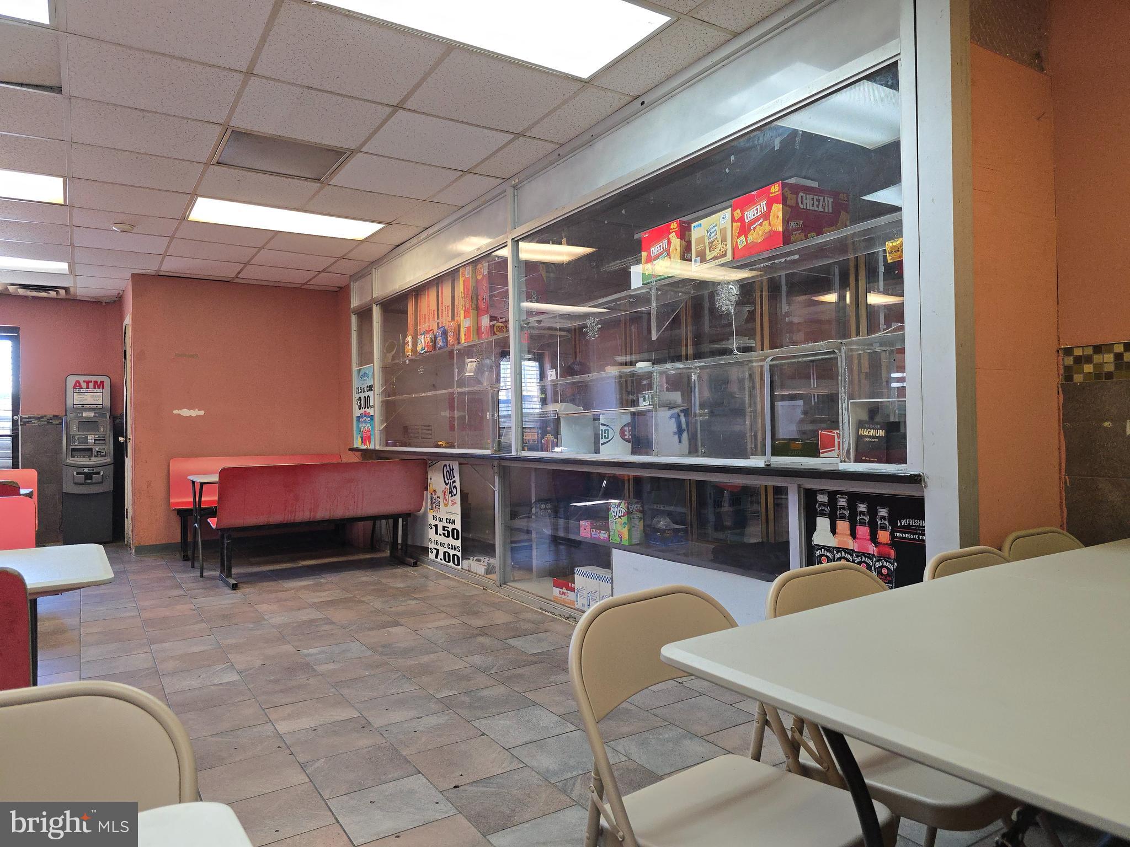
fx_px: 751
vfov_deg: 58.9
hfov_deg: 73.9
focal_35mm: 23
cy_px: 424
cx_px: 565
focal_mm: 6.3
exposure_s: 1/120
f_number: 1.7
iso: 200
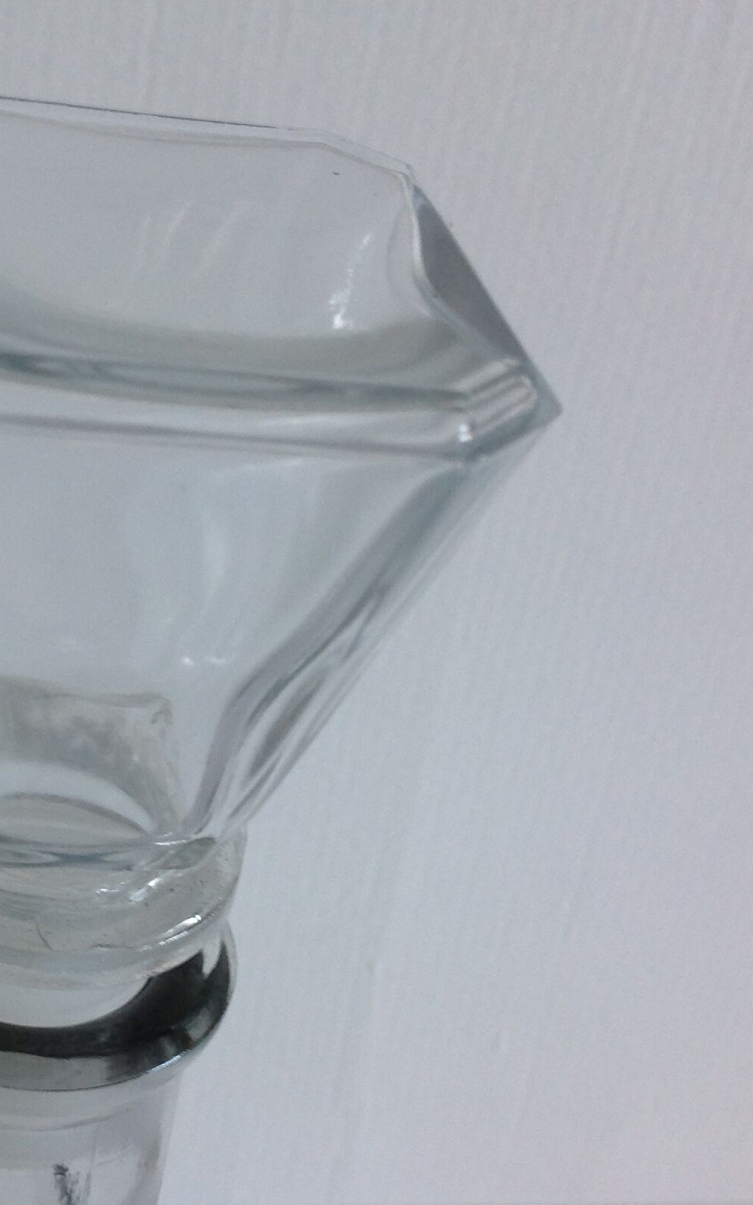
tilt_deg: -34.4
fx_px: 1970
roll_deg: -8.3
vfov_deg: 34.0
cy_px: 682
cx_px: 99
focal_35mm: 60
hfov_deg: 21.2
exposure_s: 1/17
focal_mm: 4.28
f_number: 2.4
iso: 50
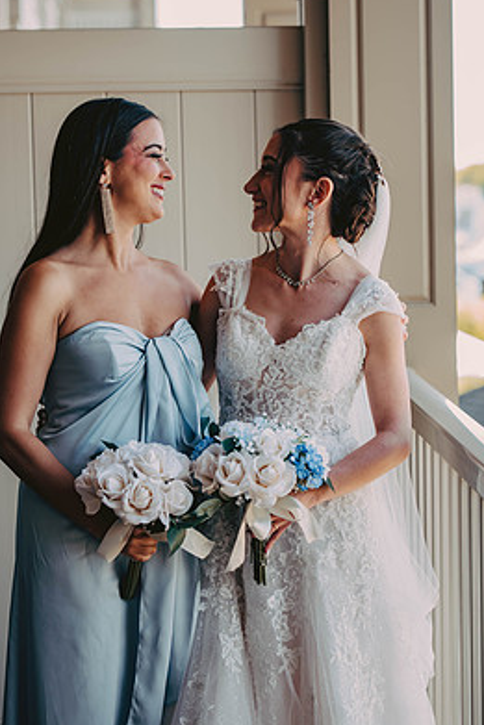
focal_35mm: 99
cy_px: 332
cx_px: 219
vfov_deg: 20.6
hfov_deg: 13.8
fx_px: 1995
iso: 320
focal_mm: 86
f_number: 2.8
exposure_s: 1/320
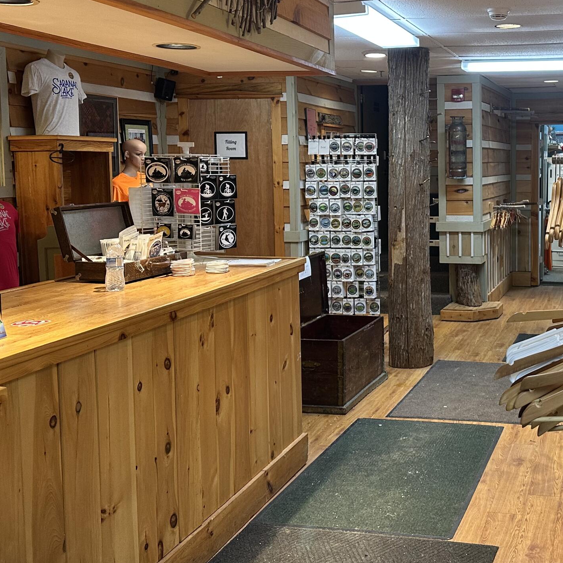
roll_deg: +0.3
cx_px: 462
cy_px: 230
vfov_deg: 37.4
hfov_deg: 36.1
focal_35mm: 45
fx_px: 828
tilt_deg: -4.6
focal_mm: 6.86
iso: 160
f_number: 1.78
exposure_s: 1/69
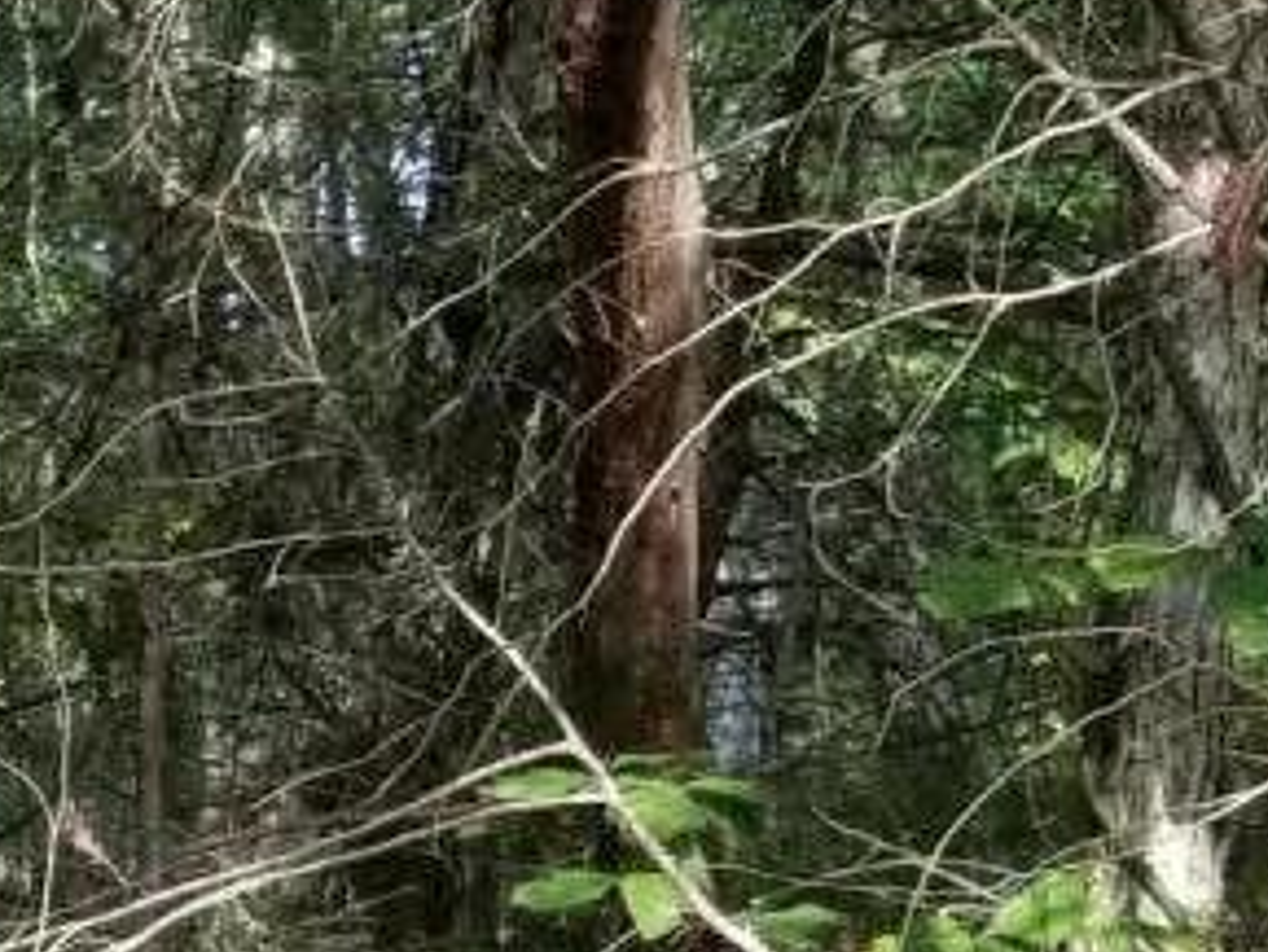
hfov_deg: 10.4
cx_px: -873
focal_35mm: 180
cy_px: 1049
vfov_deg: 8.2
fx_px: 6596
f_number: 1.7
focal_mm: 4.25
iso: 50
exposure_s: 1/193
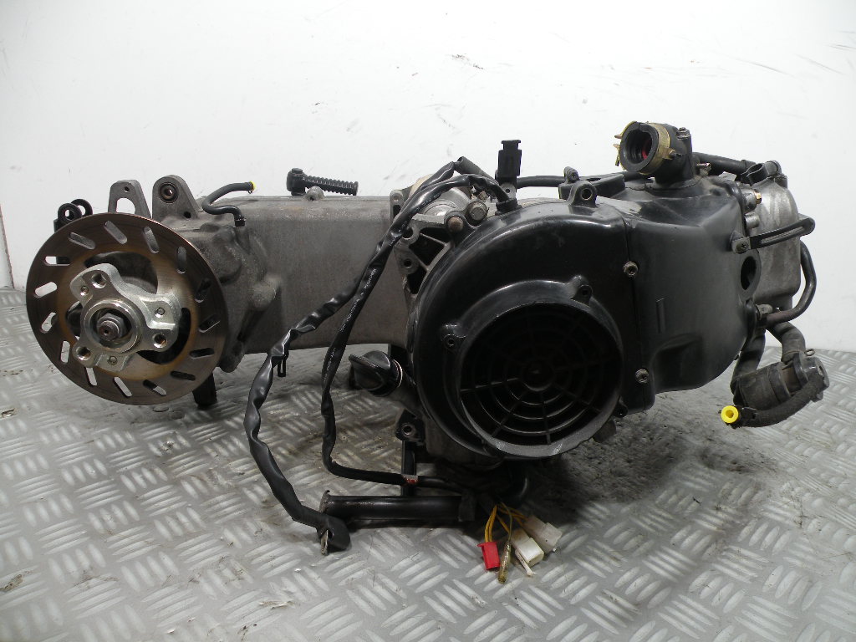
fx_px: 668
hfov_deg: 65.3
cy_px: 321
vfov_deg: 51.4
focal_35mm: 27
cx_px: 428
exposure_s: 1/61.2
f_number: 2.8
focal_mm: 4.7
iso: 69
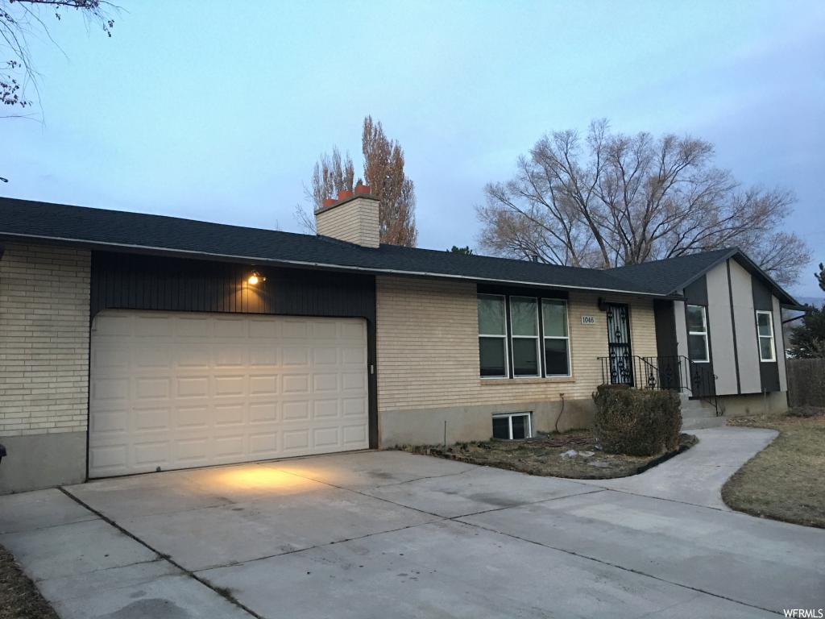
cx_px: 412
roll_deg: +2.2
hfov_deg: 61.7
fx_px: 691
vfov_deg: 48.2
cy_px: 310
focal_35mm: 29
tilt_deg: +6.6
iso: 100
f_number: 2.2
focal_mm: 4.15
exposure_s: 1/15
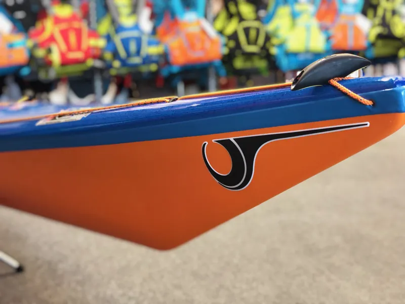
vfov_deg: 28.0
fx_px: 608
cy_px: 152
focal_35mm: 52
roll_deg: +3.1
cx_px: 202
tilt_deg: -10.8
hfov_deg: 36.8
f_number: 2.4
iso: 125
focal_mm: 6
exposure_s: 1/25
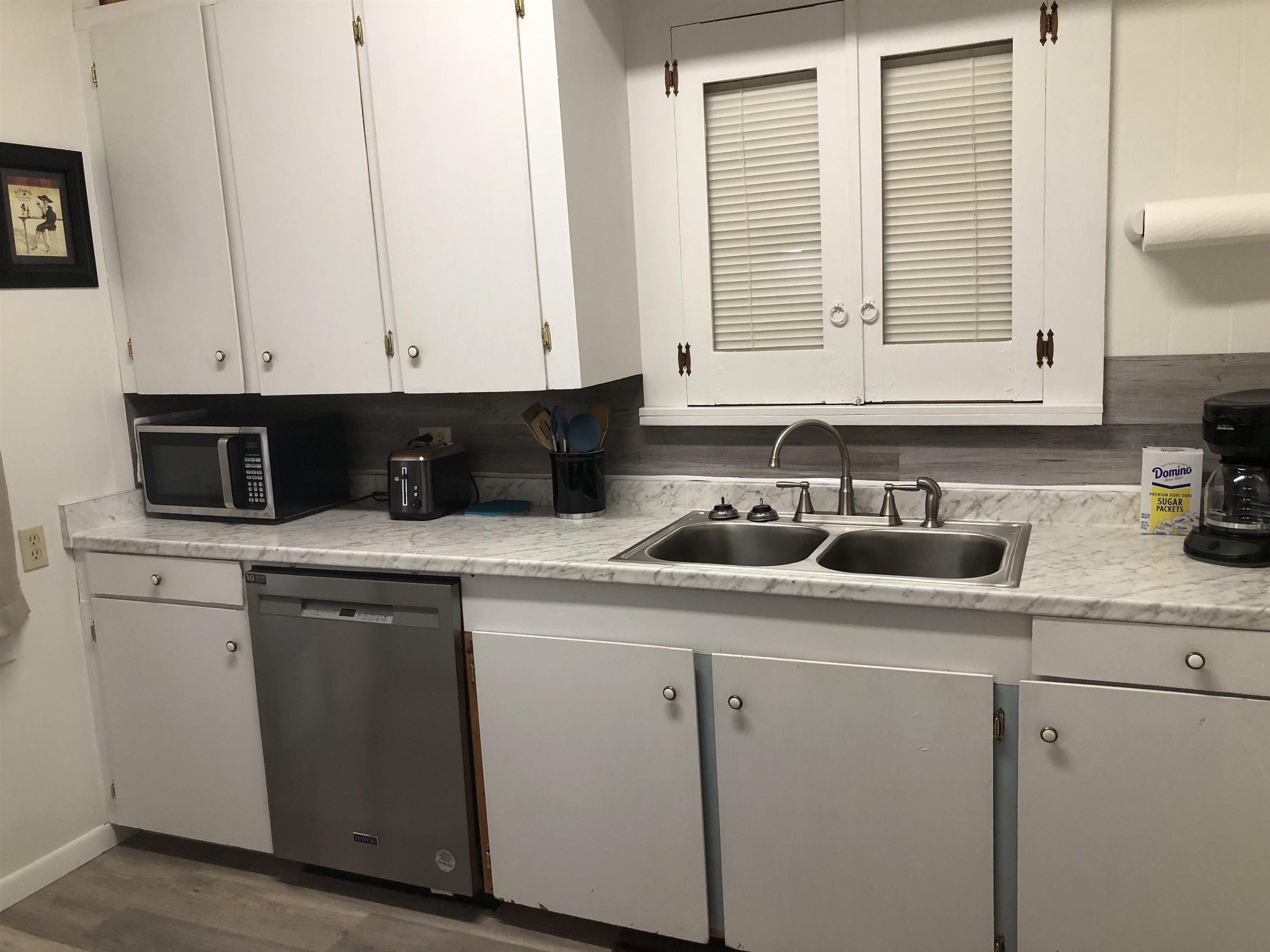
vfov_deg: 49.7
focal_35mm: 28
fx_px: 1027
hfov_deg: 63.4
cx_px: 635
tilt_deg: -9.3
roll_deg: +2.4
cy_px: 476
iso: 40
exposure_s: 1/30
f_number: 1.8
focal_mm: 3.99
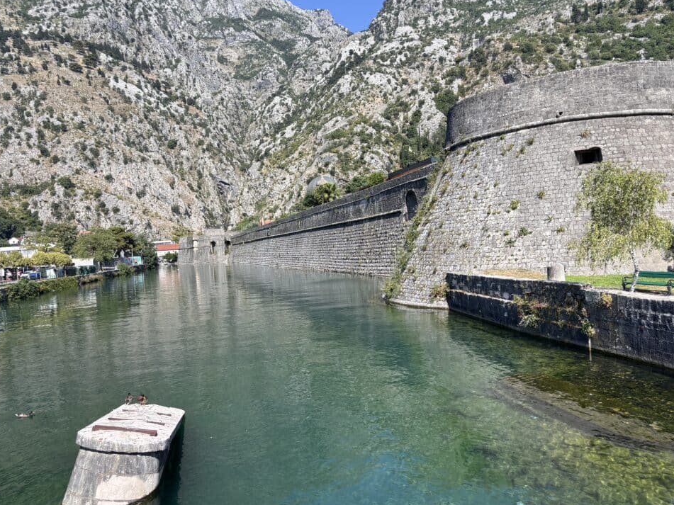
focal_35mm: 28
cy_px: 258
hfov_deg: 63.4
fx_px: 545
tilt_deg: -1.6
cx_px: 341
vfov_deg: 49.7
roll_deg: +3.7
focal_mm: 5.96
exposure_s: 1/2242
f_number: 1.6
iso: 50
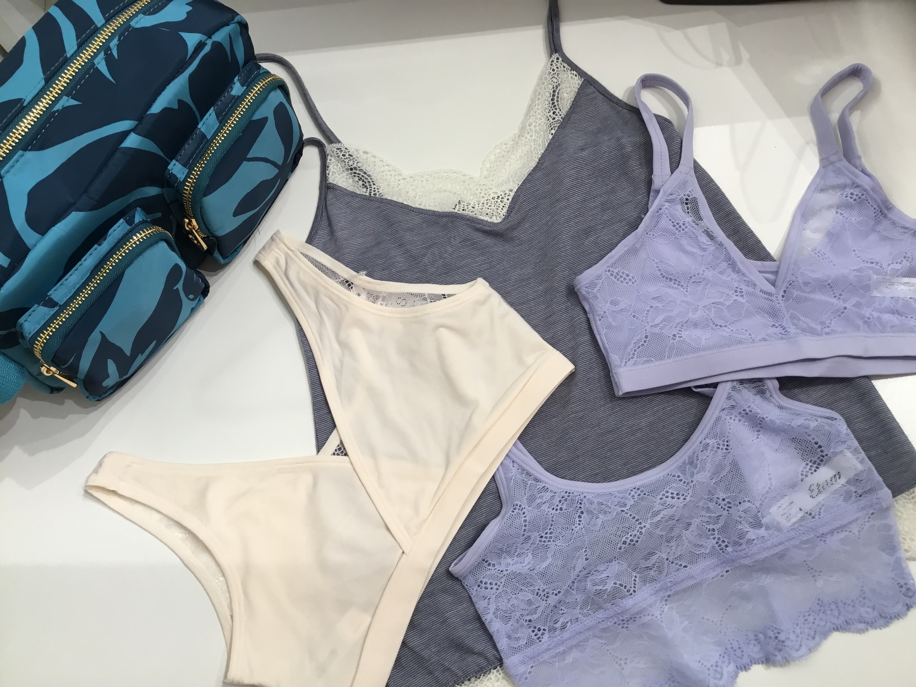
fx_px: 820
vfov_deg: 45.4
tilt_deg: -73.6
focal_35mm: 31
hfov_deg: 58.4
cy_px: 344
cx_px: 458
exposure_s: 1/33
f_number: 2.4
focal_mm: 3.3
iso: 25
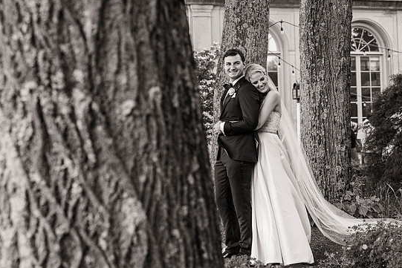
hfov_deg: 27.0
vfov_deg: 18.2
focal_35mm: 75
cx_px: 200
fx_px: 838
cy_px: 135
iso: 1000
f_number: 4.5
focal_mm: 70
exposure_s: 1/400
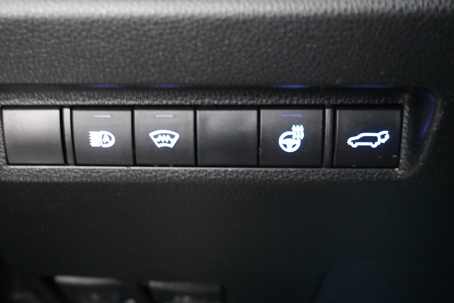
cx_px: 187
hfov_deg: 41.0
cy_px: 160
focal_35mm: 48
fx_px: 605
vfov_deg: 28.1
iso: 6400
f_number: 4.5
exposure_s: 1/6
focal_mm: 26
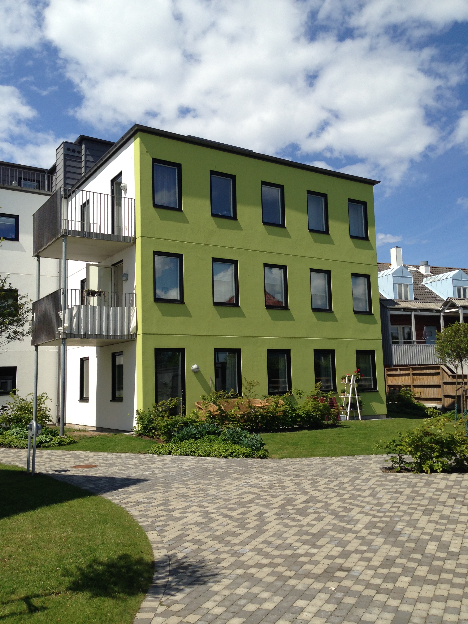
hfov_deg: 42.9
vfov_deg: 55.4
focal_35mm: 33
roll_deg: +2.5
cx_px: 234
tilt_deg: +8.6
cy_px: 312
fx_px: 595
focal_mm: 4.12
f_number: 2.4
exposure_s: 1/1938
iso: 50
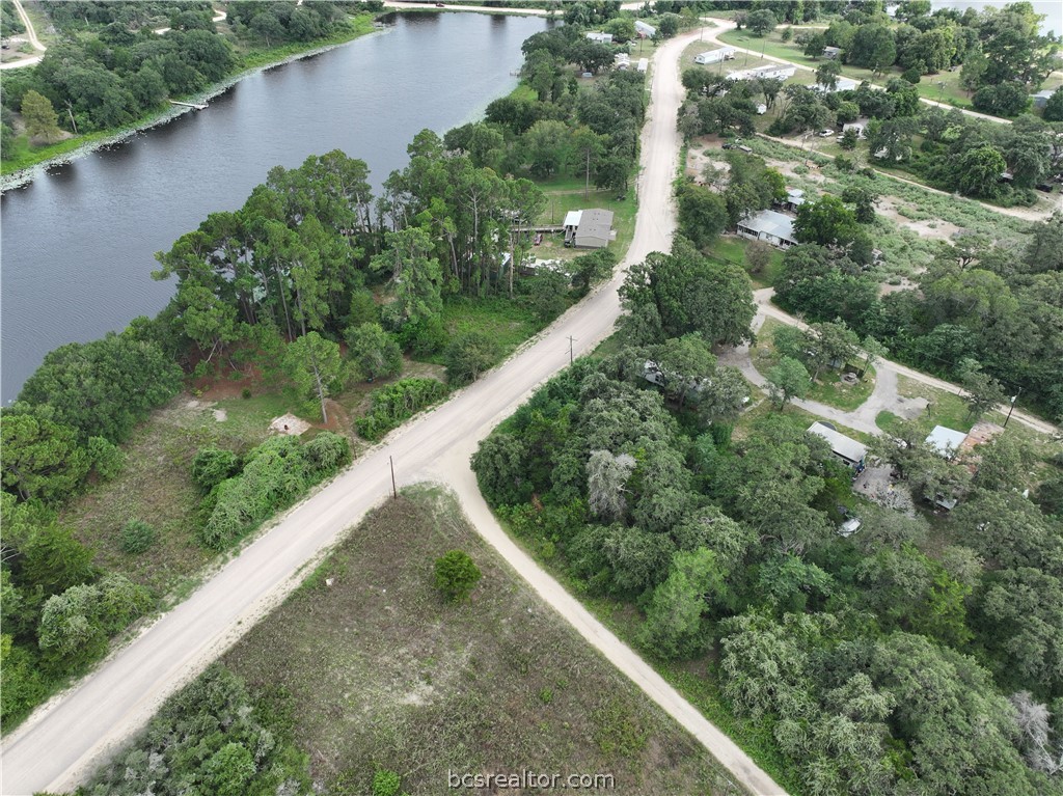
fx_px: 737
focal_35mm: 24
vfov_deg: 56.8
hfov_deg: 71.6
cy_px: 398
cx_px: 532
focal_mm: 12.29
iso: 100
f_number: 2.8
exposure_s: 1/60
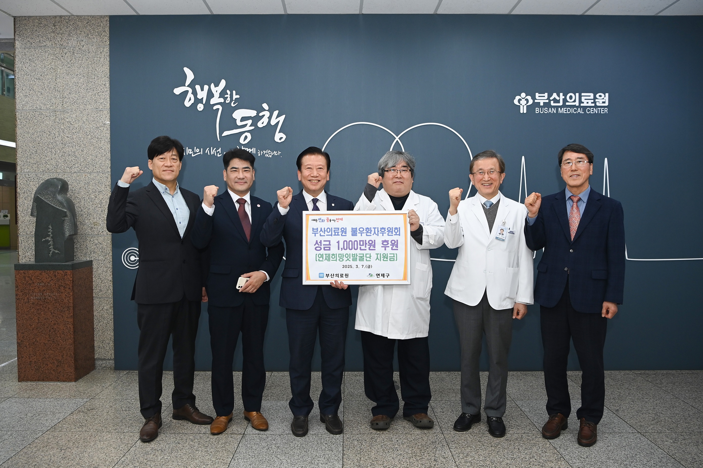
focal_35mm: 29
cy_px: 234
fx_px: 566
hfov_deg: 63.7
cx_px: 352
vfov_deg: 45.0
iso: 1250
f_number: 5.6
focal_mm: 29
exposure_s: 1/160
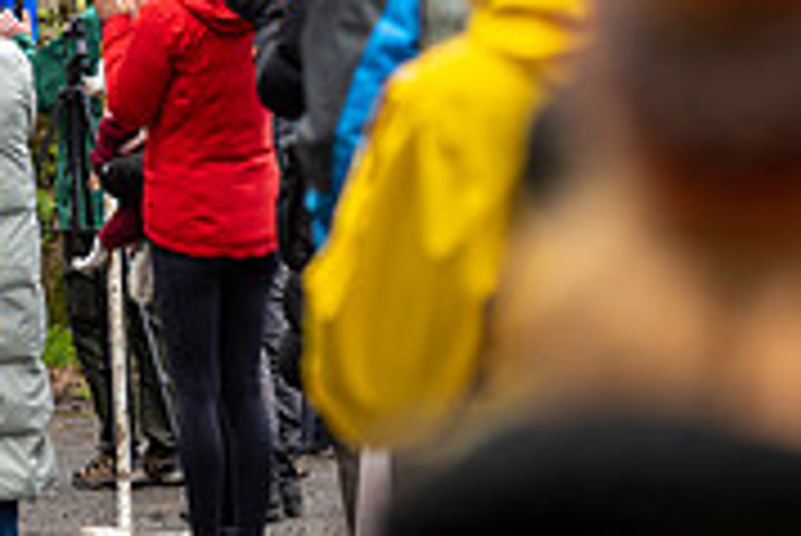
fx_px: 5790
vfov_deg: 5.3
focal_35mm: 260
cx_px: -486
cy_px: 110
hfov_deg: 7.7
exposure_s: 1/1000
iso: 640
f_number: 3.5
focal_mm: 80
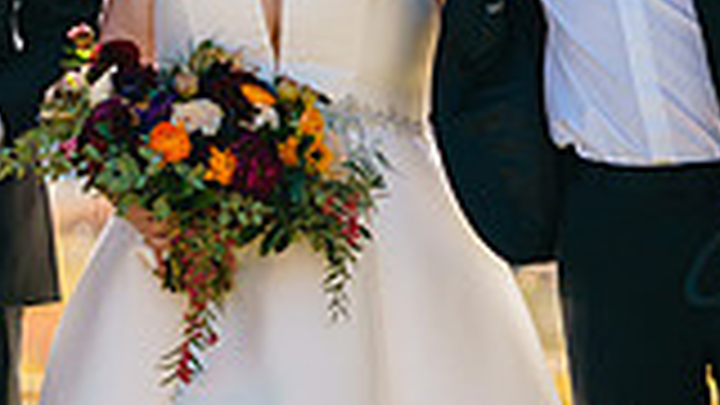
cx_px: -32
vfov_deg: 3.4
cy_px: 201
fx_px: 6739
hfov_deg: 6.1
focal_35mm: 353
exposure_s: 1/2500
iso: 200
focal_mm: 85
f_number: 2.8
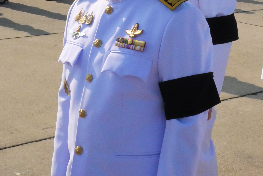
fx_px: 672
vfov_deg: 14.6
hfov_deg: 21.7
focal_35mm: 92
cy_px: -11
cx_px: 233
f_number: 16
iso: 3200
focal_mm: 20
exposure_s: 1/2000
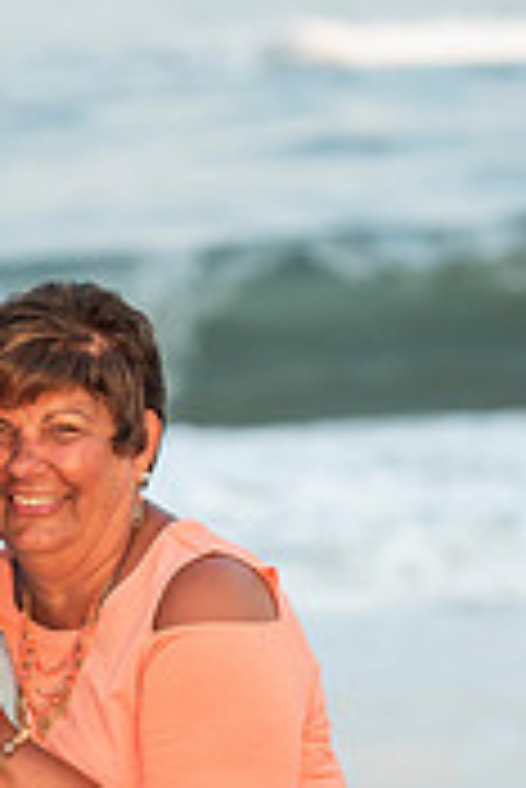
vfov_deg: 6.9
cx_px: -9
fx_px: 6518
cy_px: 765
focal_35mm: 298
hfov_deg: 4.6
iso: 800
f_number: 3.5
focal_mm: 116
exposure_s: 1/1250
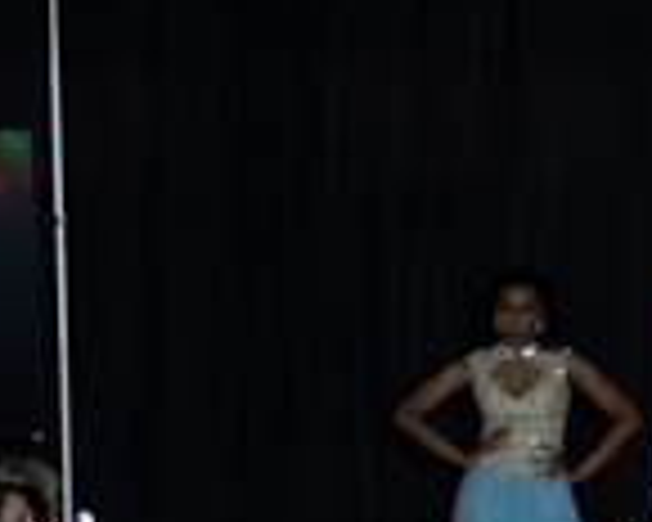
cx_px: 598
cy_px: 990
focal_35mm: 326
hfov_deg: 5.9
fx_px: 6291
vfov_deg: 4.7
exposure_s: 1/160
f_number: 5.6
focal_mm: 112
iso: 1250
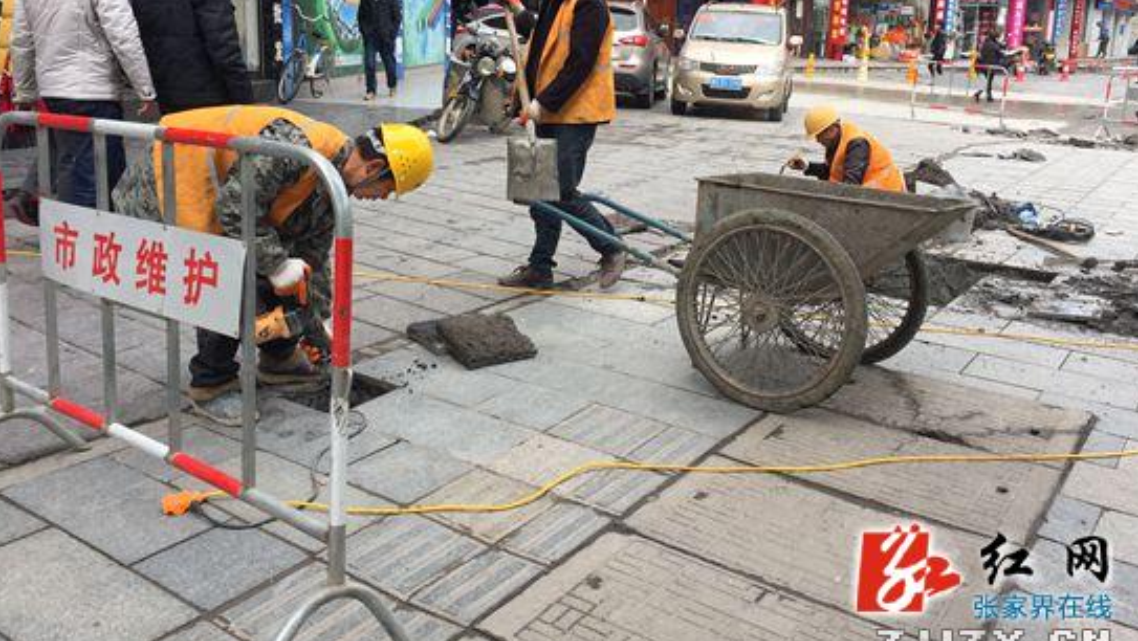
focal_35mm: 32
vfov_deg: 36.5
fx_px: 966
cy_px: 229
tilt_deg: -10.1
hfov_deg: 61.0
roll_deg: -2.4
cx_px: 568
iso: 32
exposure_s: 1/278
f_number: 2.2
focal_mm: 4.15
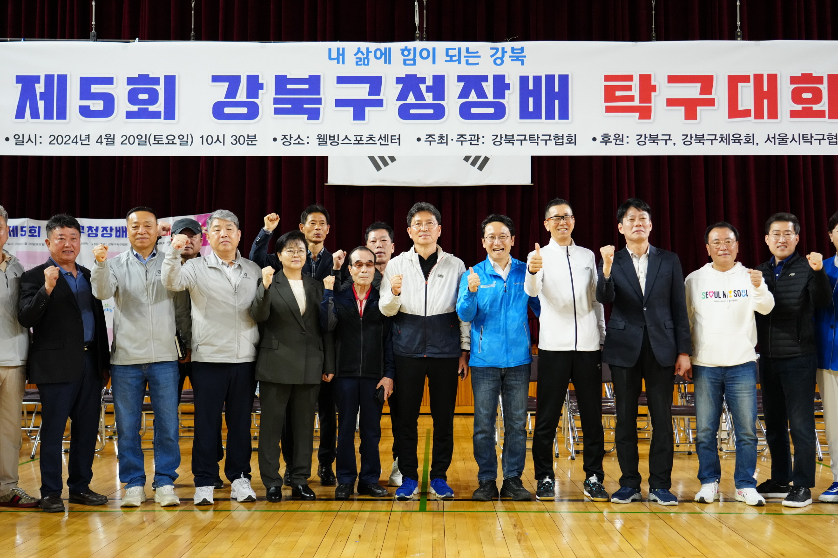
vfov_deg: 33.4
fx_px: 931
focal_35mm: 40
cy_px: 279
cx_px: 419
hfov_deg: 48.5
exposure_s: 1/250
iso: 3200
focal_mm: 40
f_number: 4
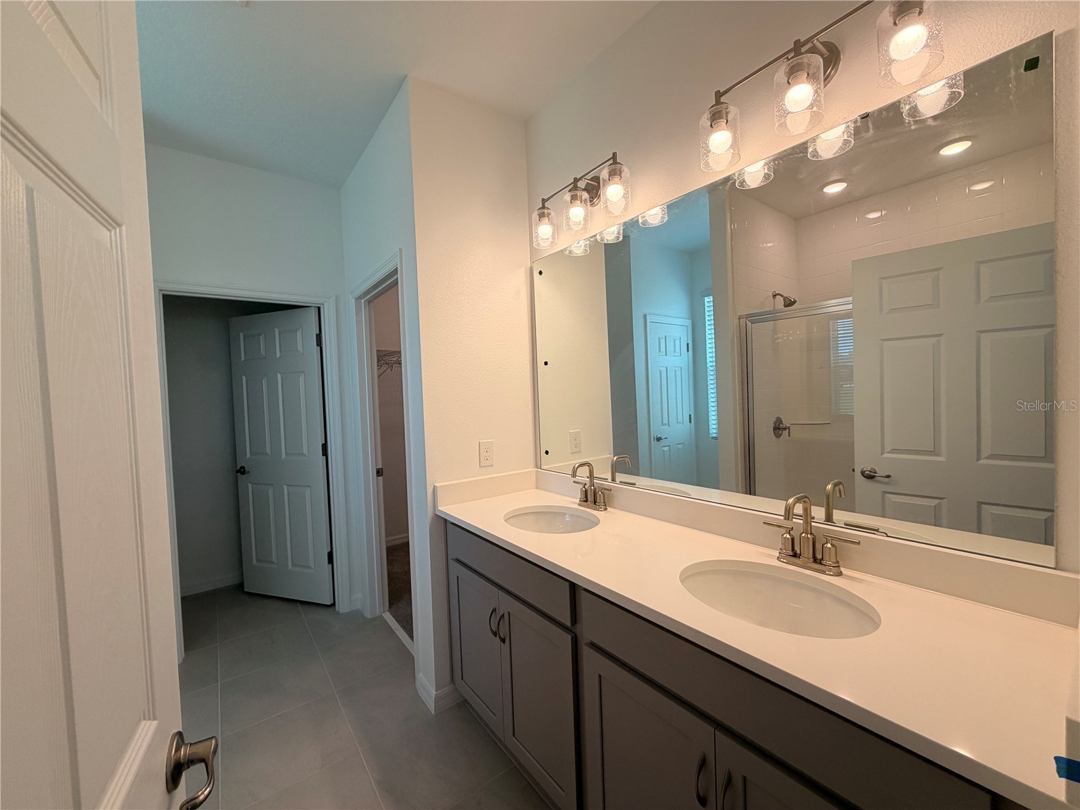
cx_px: 540
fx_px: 437
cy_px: 405
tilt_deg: -1.9
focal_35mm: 14
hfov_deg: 102.1
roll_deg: +1.6
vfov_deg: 85.7
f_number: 2.2
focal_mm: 2.22
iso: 64
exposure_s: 1/148
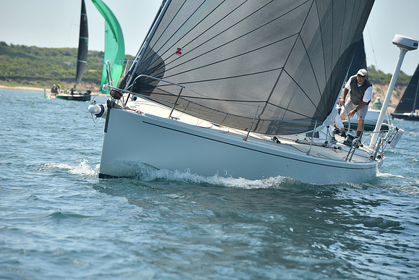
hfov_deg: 11.1
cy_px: 140
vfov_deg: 7.4
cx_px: 210
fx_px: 2154
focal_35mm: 185
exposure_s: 1/640
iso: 320
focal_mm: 185
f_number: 5.6
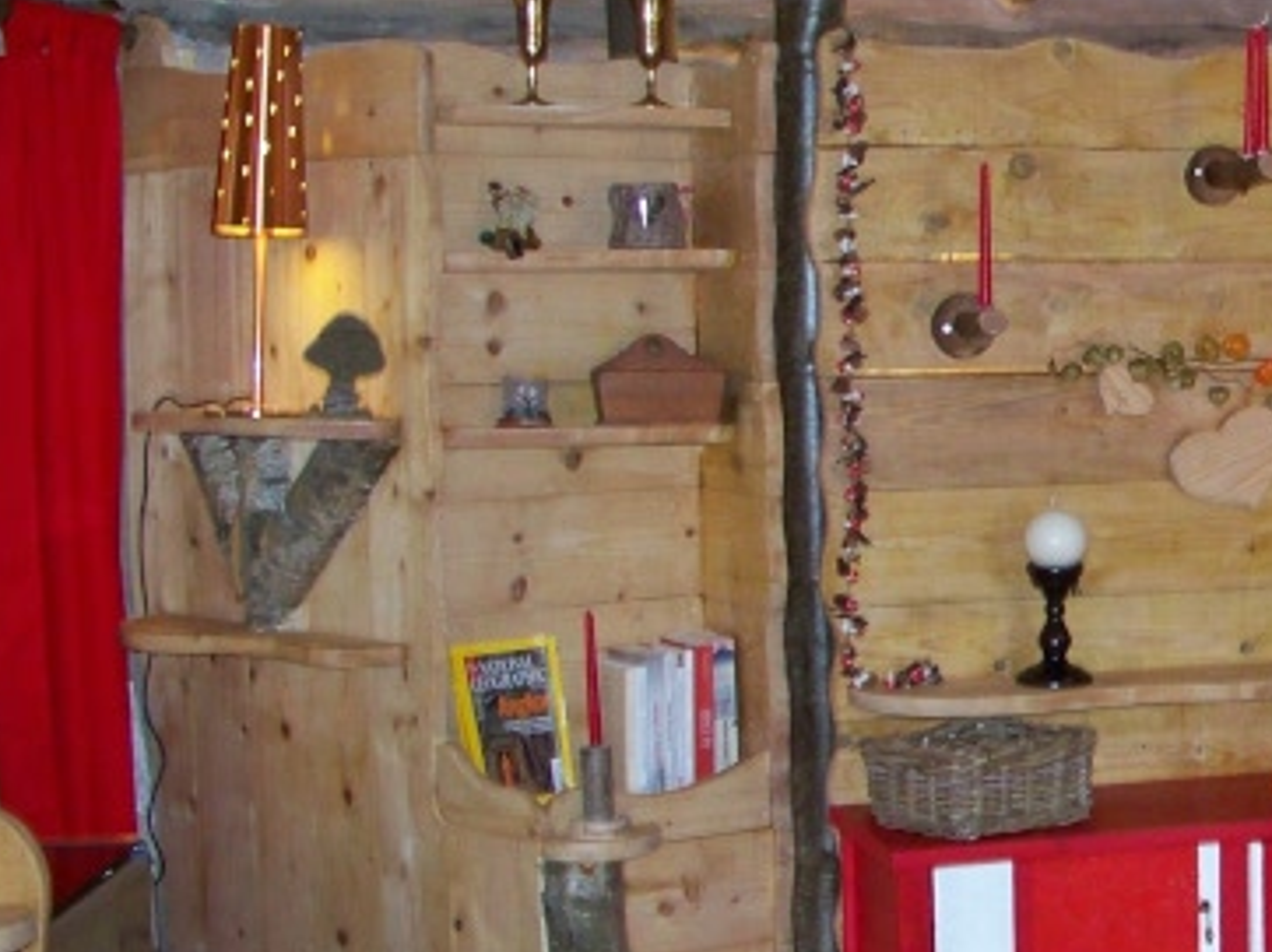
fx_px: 2681
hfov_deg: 25.3
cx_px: 1293
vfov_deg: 20.1
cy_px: 506
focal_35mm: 73
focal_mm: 5.85
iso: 200
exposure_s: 1/30
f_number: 2.8
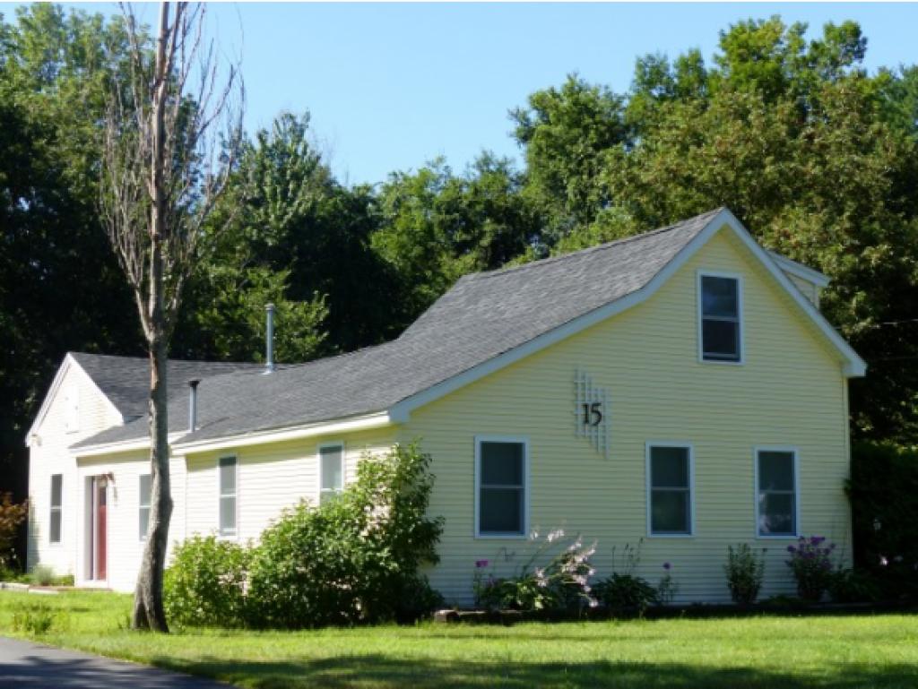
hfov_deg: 29.4
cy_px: 344
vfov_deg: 22.3
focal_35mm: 66
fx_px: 1751
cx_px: 459
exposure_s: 1/500
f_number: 4
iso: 100
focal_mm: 11.9
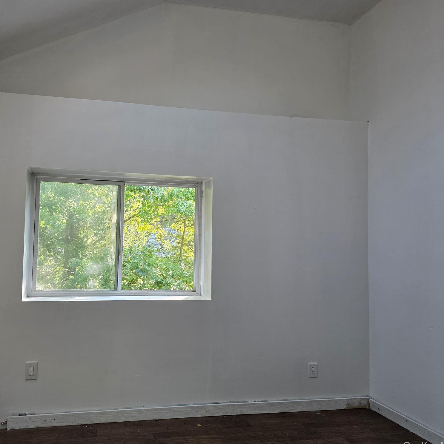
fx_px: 406
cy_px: 223
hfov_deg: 56.4
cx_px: 158
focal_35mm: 28
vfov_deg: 57.3
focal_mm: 6.3
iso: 200
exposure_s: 1/180
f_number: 1.7
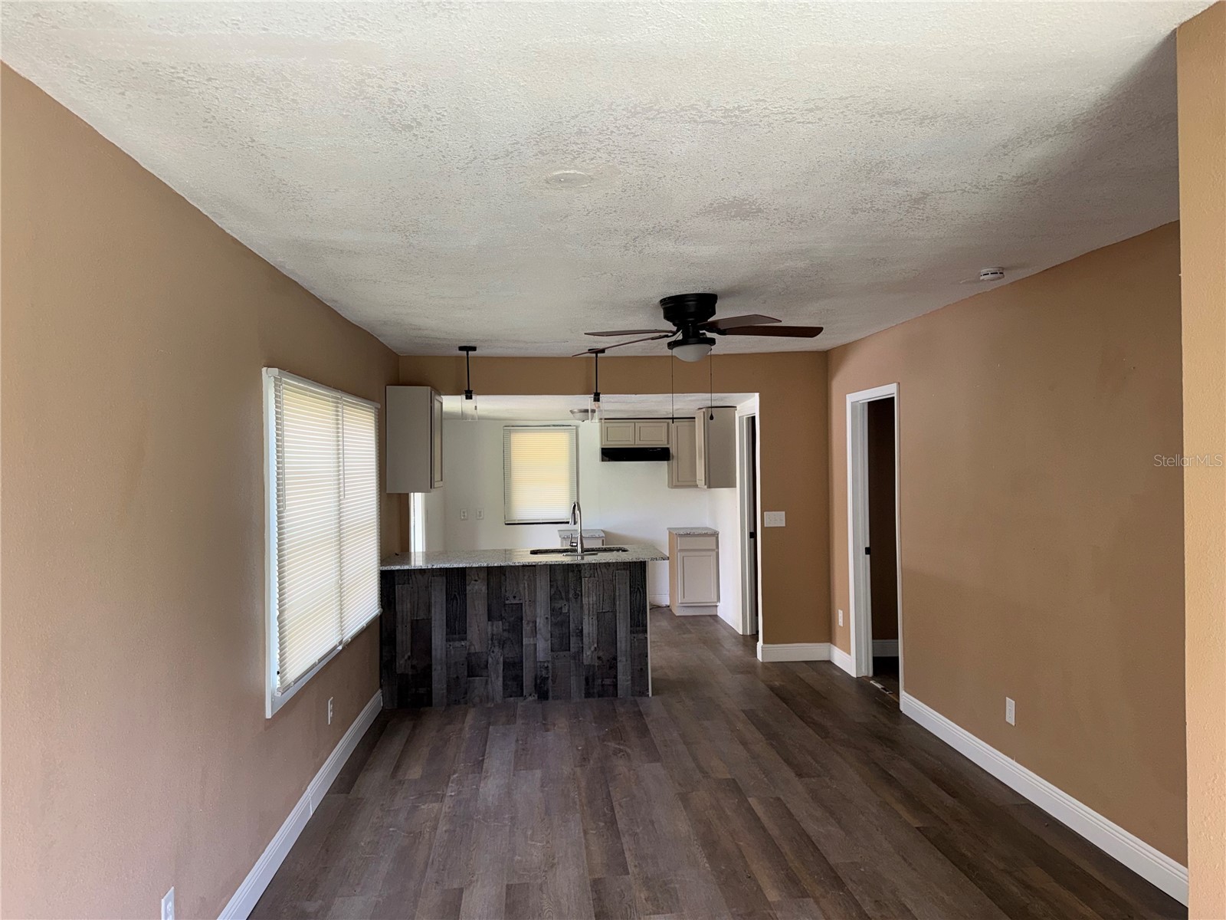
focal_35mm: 24
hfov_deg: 71.6
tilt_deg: -2.0
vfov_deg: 56.8
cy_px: 460
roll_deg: +0.2
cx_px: 613
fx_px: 850
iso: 64
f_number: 1.78
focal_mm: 6.76
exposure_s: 1/121
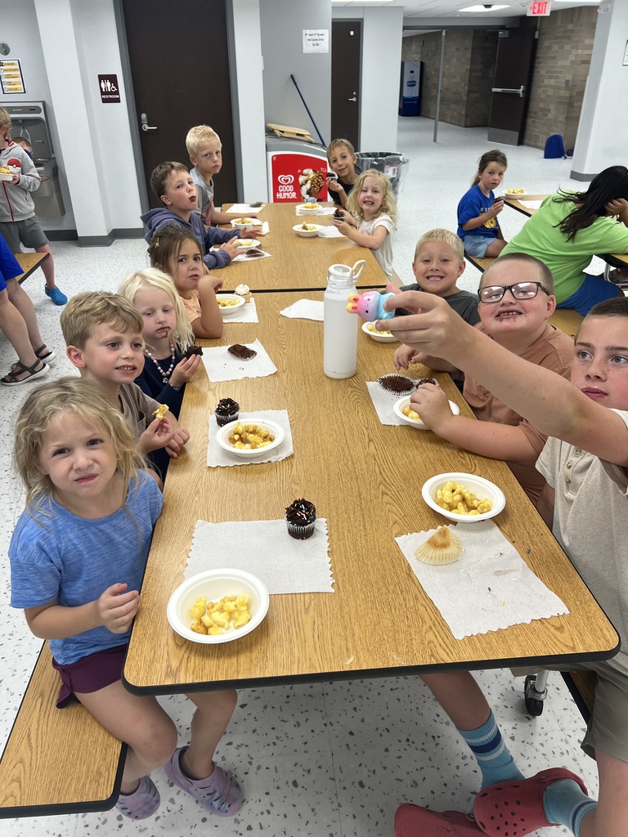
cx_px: 314
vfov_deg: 67.3
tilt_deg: -29.4
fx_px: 629
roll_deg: +0.9
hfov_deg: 53.1
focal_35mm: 26
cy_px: 418
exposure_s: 1/120
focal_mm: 5.7
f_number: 1.5
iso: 50
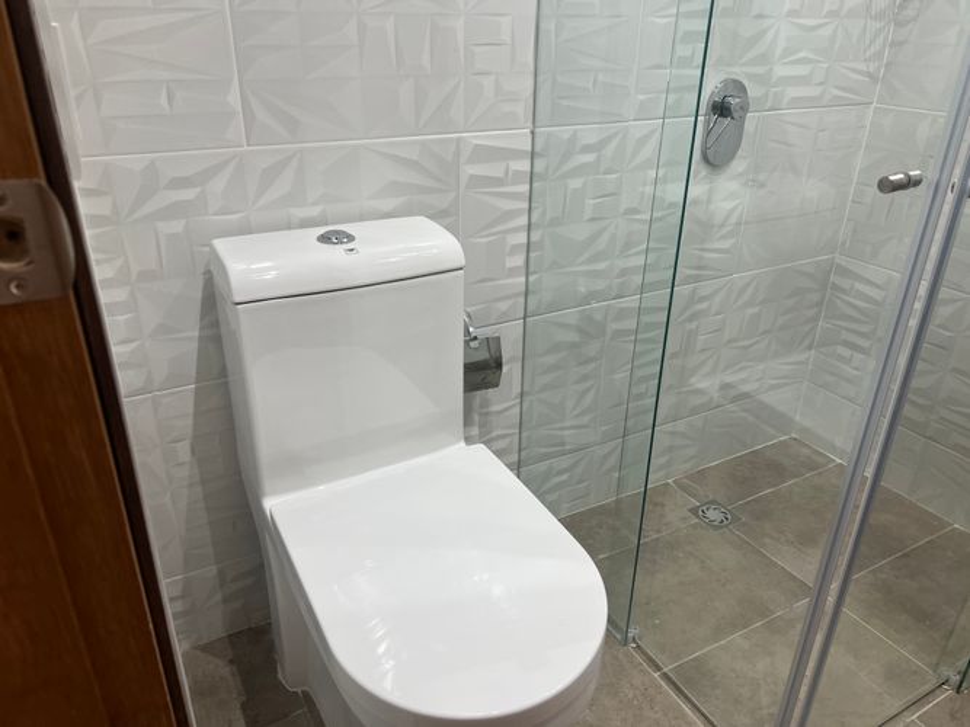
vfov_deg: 53.0
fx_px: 728
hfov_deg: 67.3
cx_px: 485
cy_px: 364
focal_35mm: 26
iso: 100
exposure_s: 1/120
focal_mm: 5.7
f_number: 1.5
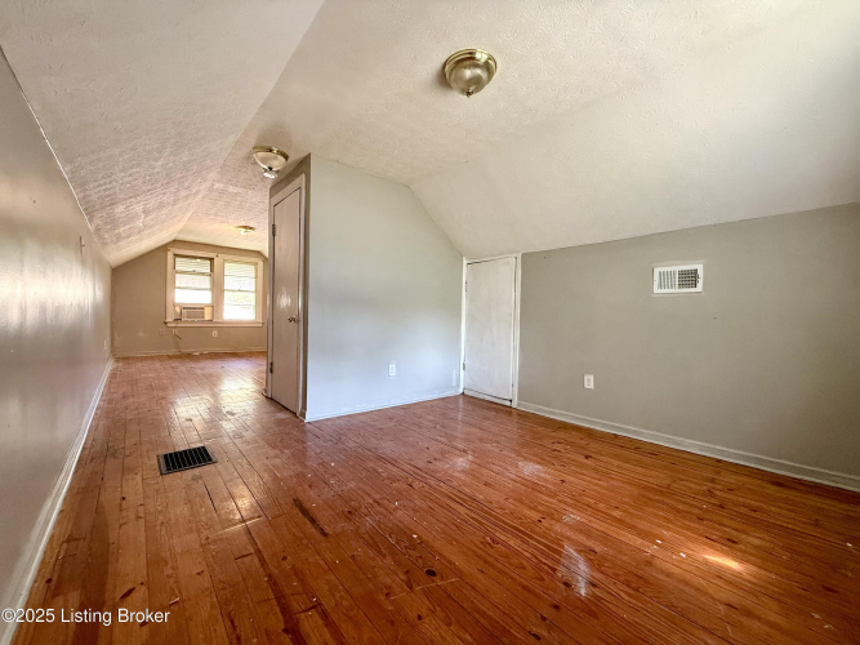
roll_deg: -1.6
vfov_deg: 85.7
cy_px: 322
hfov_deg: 102.1
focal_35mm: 14
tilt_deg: -0.5
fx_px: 348
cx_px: 430
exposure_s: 1/67
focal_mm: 2.22
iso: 320
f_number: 2.2
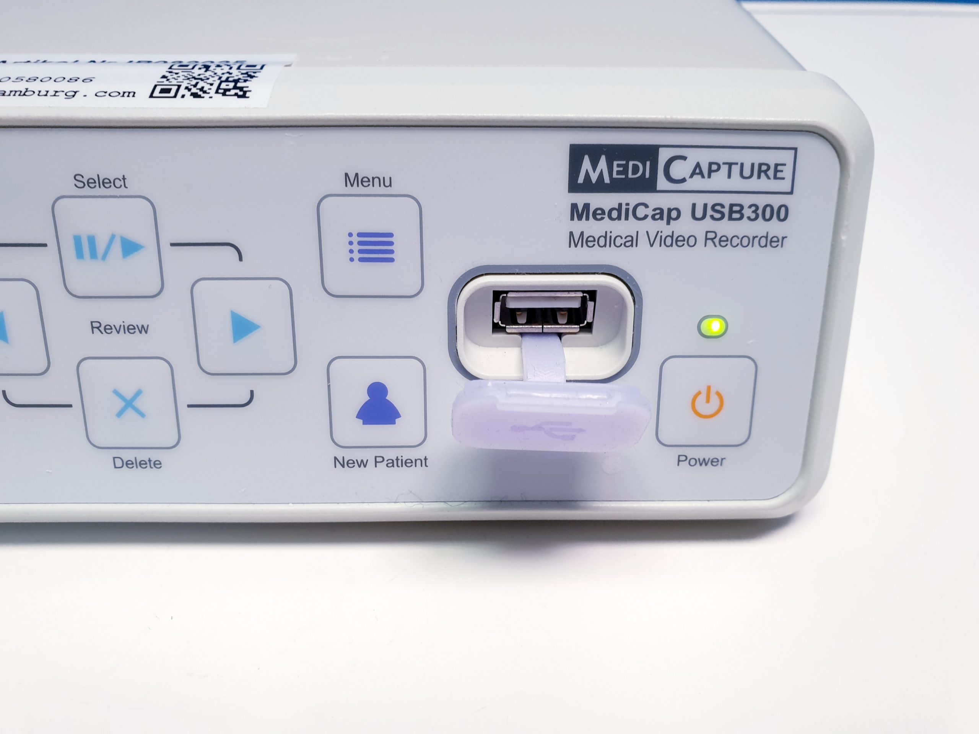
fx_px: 735
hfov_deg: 67.3
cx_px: 490
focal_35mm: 26
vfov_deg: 53.1
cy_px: 367
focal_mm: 4.3
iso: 160
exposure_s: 1/50
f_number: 2.4
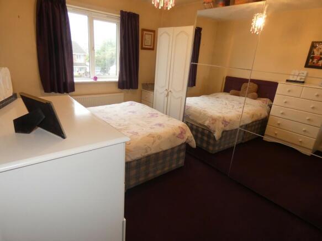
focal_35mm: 20
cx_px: 161
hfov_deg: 81.8
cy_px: 120
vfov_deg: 66.0
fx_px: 186
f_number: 2.8
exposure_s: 1/60
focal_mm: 3.6
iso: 320
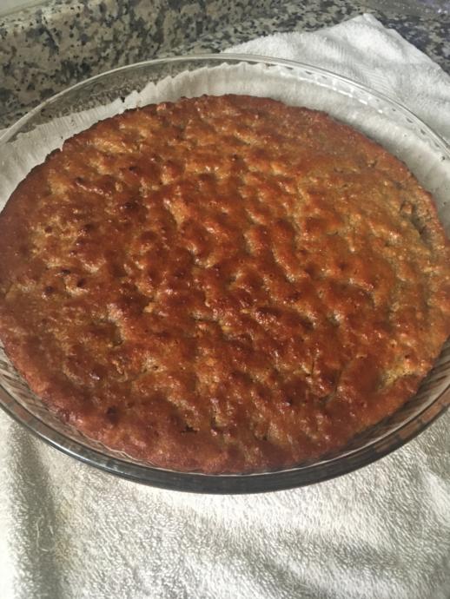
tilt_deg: -57.9
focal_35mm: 29
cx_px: 225
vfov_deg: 61.6
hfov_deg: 48.3
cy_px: 300
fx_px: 502
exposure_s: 1/17
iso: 200
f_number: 2.2
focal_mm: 4.15
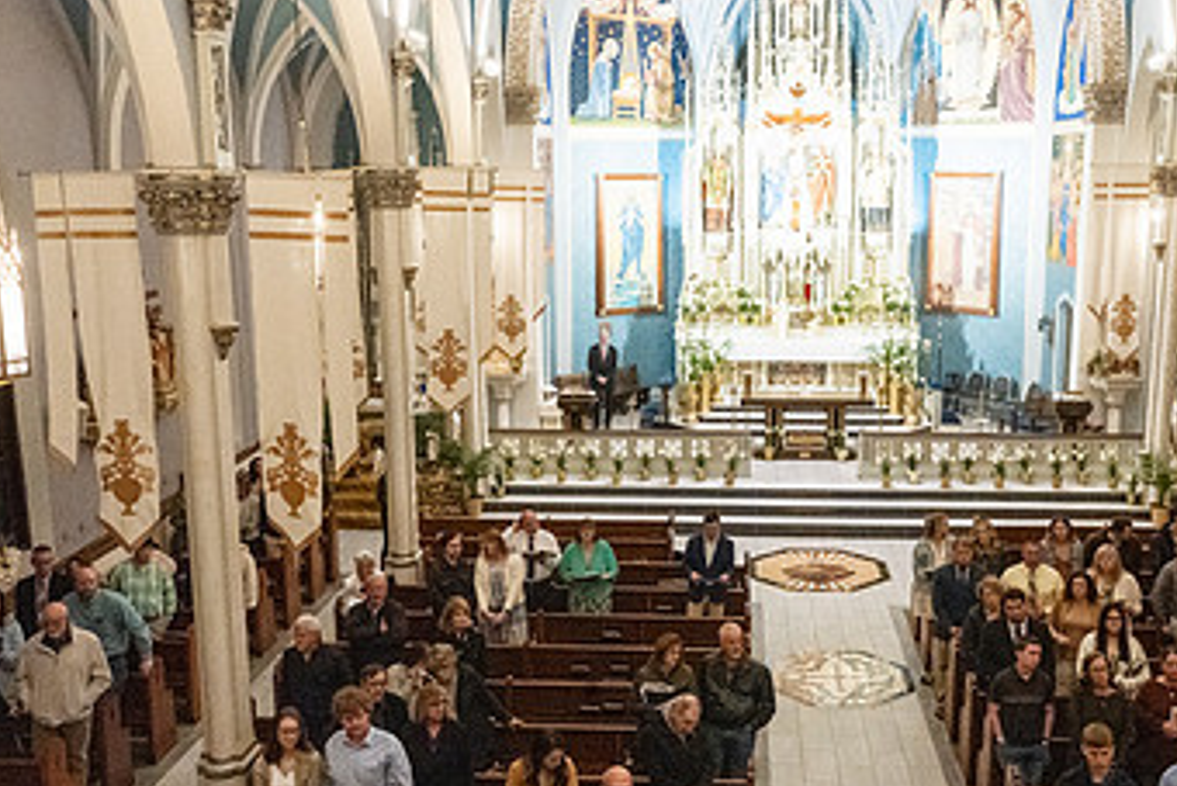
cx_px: 644
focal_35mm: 41
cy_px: 410
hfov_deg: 47.3
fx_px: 1341
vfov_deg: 32.7
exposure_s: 1/60
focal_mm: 24
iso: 5000
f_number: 10
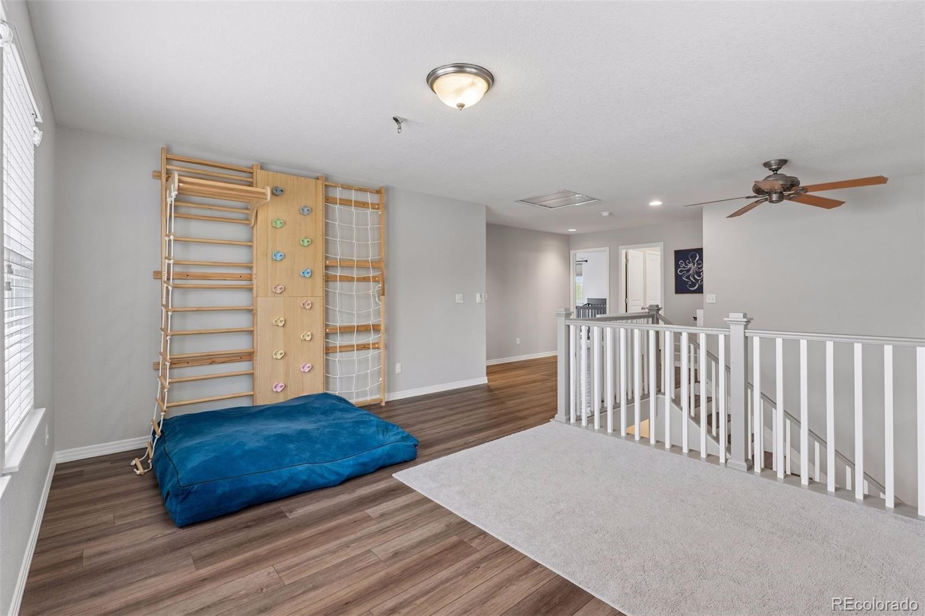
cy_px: 308
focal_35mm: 17
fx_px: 437
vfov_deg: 70.4
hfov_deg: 93.3
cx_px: 462
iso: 400
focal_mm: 17
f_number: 9
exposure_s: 1/10
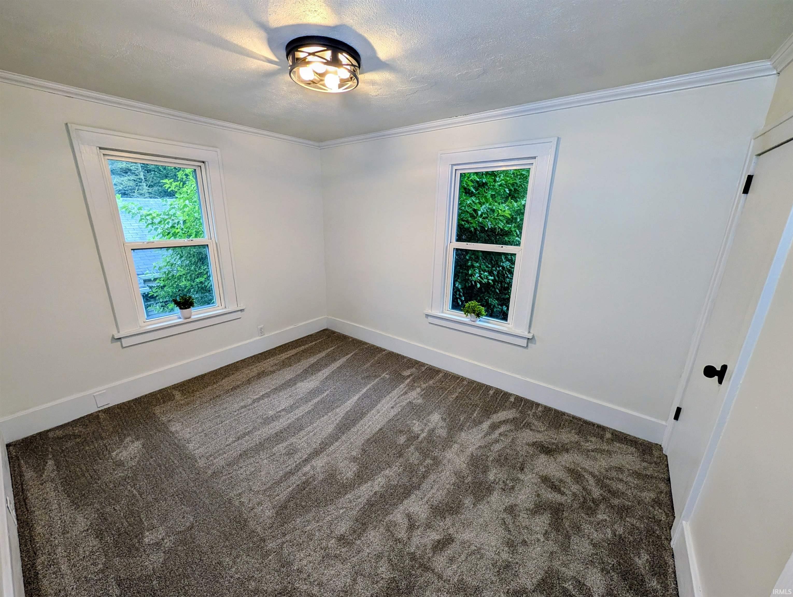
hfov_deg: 110.5
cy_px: 298
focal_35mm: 12
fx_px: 275
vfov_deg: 94.6
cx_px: 396
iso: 98
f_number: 1.7
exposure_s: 1/120
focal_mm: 2.02
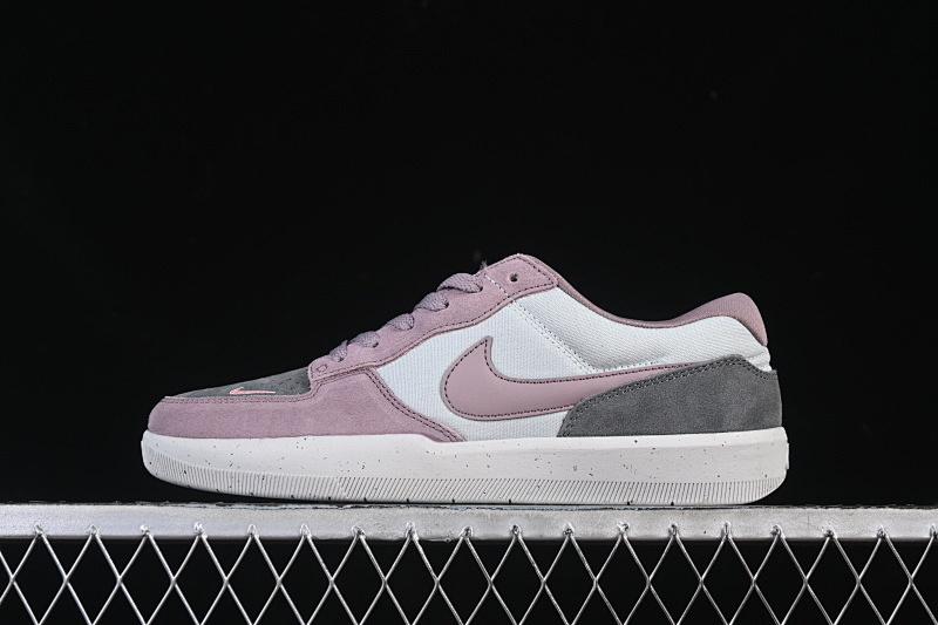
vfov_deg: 18.2
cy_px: 312
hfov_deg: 27.0
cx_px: 469
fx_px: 1954
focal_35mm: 75
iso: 160
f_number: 7.1
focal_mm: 50
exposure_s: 1/80
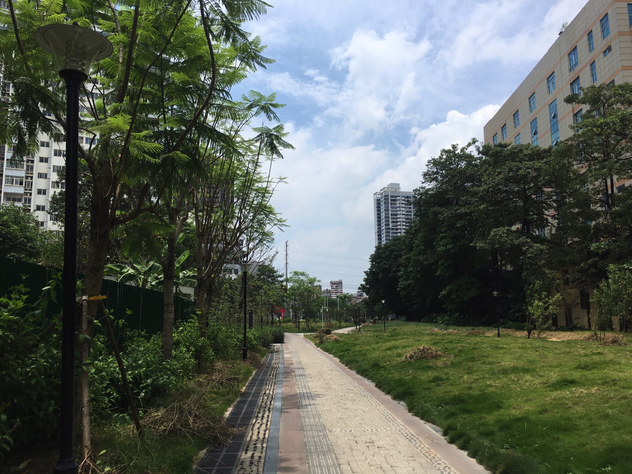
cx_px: 316
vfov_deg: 48.2
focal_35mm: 29
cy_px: 237
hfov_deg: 61.7
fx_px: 529
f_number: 2.2
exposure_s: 1/2481
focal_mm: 4.15
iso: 25
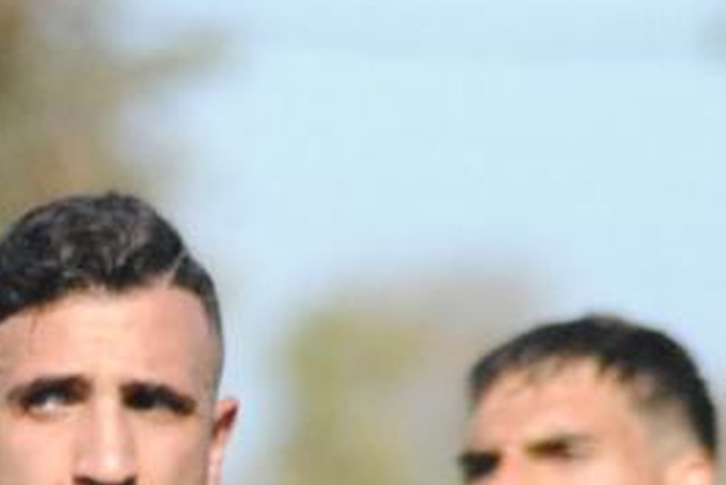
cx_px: -216
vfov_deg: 1.4
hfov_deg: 2.2
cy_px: 695
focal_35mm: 951
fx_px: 19188
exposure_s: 1/4000
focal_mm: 210
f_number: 8
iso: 1600
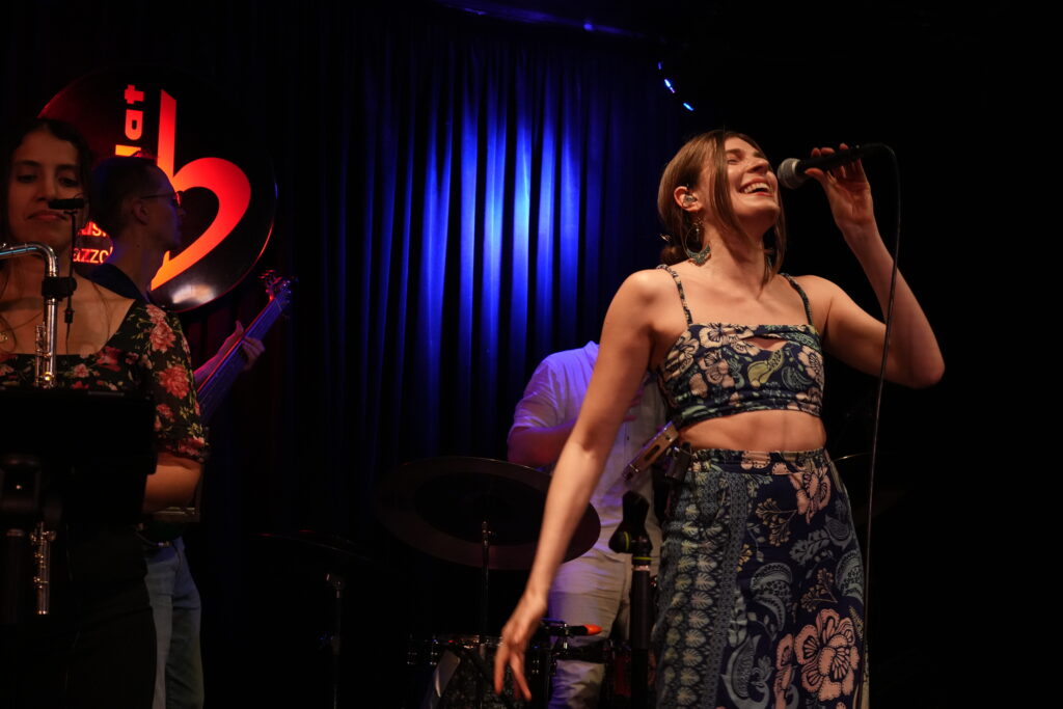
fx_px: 1476
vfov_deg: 27.0
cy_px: 354
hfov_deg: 39.6
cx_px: 532
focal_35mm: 50
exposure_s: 1/100
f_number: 6.3
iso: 5000
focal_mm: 50
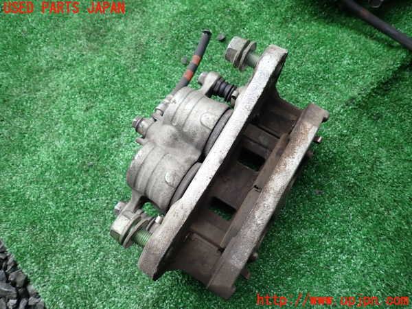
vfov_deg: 54.9
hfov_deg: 69.4
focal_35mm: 25
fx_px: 298
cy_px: 154
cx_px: 206
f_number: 2
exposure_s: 1/125
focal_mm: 4.5
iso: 100
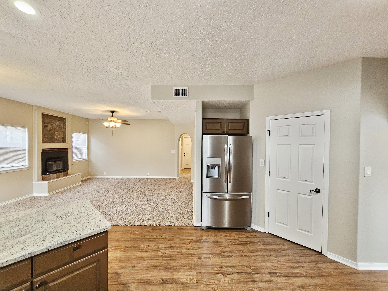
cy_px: 146
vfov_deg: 89.9
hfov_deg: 106.2
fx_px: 146
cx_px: 194
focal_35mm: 13
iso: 400
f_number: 2.2
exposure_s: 1/60
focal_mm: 2.2
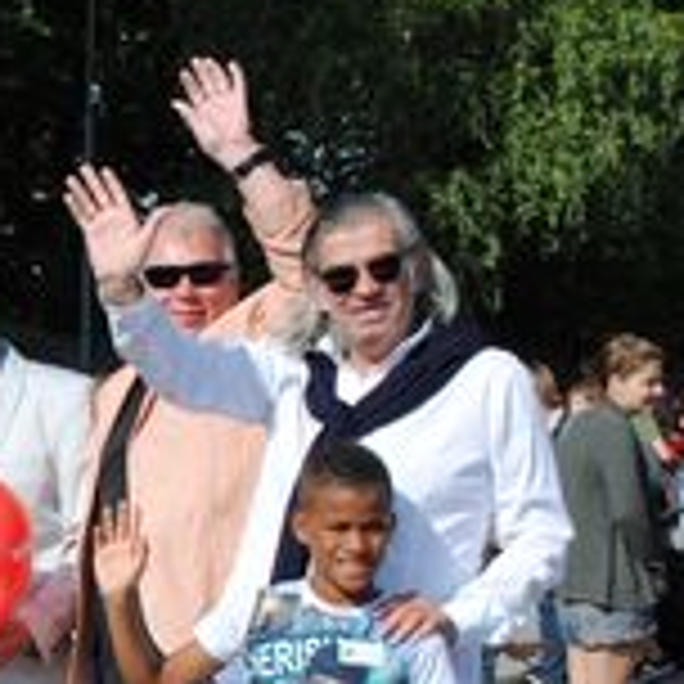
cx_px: -382
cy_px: 637
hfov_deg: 13.1
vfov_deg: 13.9
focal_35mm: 124
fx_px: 2782
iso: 100
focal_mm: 29
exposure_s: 1/250
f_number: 8
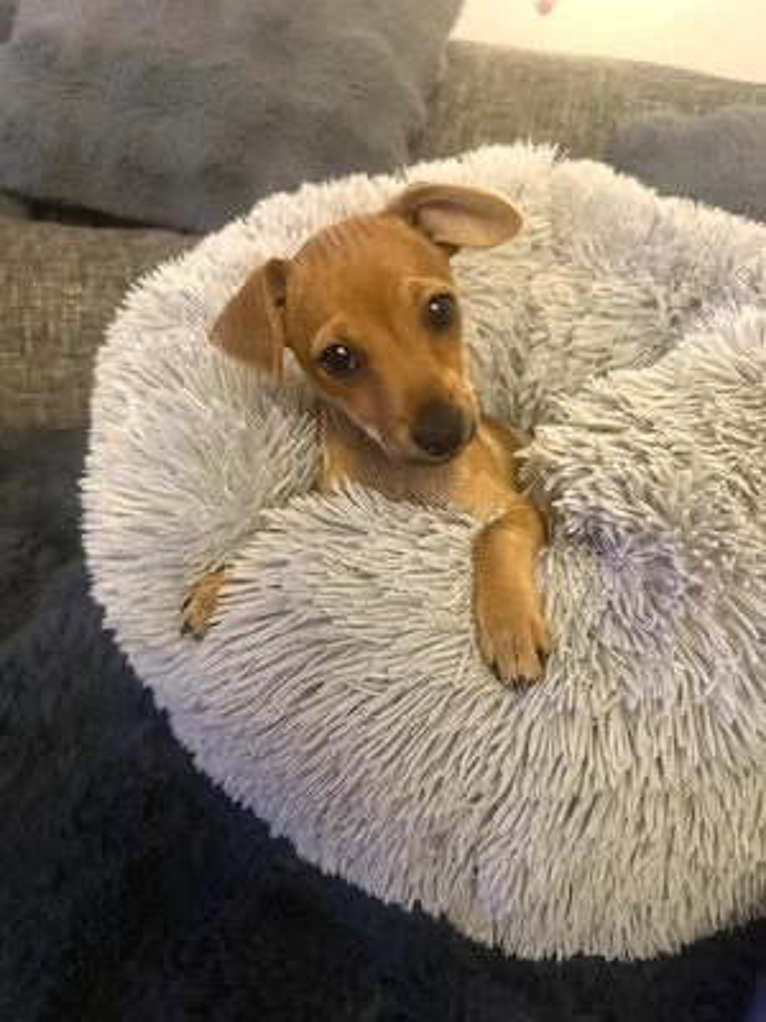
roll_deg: -7.2
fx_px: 708
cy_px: 511
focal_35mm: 24
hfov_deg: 56.8
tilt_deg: -32.3
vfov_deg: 71.6
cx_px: 383
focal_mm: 6.76
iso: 800
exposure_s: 1/25
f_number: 1.78
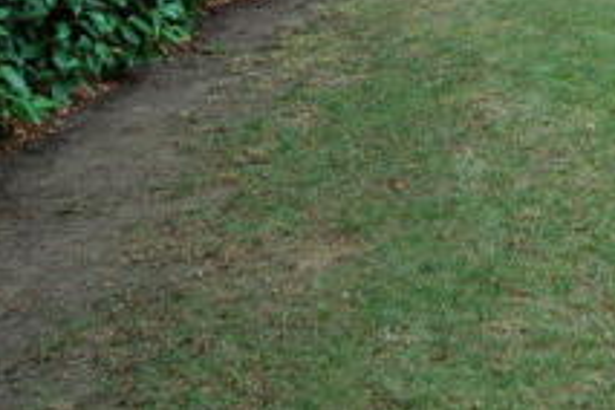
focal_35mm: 83
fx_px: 1418
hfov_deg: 22.4
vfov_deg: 15.2
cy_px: -214
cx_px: 756
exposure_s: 1/50
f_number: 8
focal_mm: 18
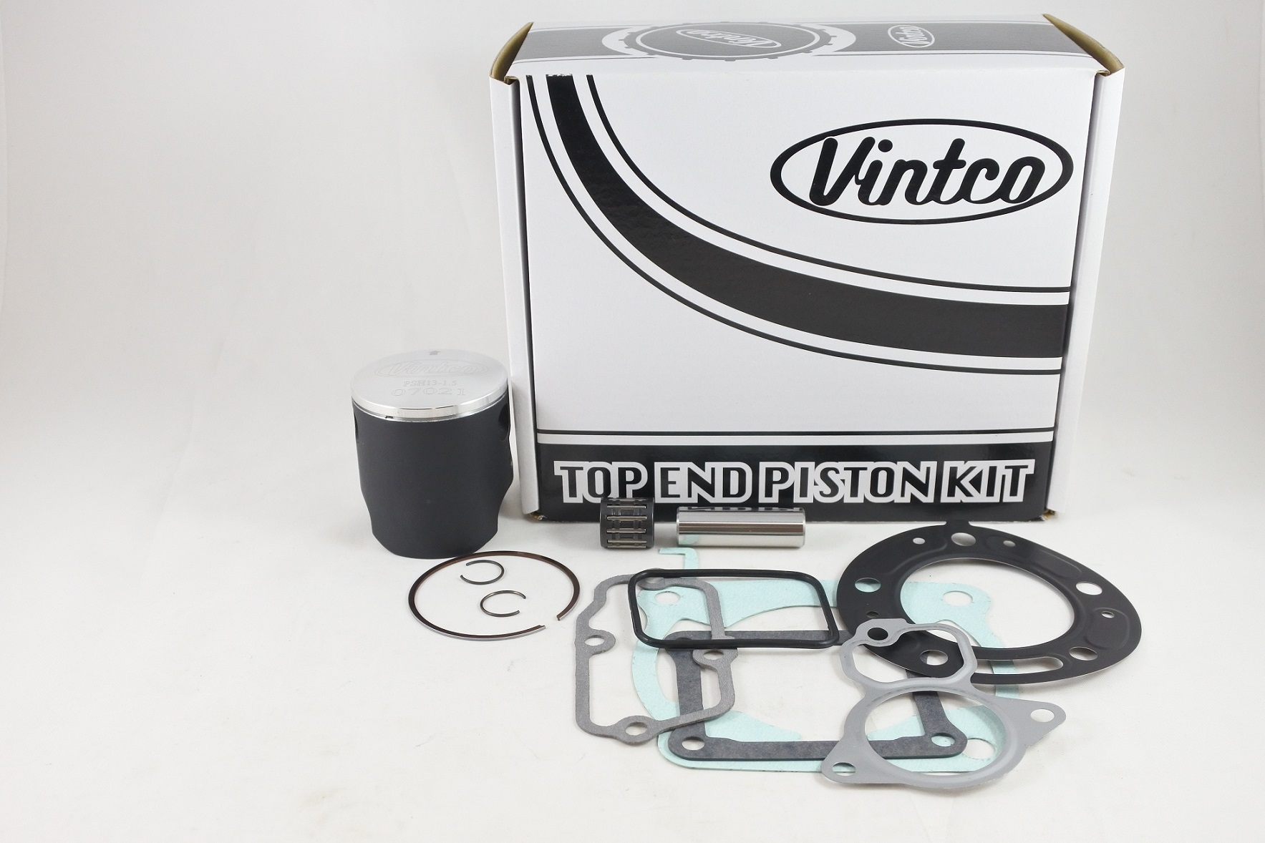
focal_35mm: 36
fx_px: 1265
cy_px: 422
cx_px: 632
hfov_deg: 53.1
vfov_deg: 36.9
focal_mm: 13.7
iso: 560
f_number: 4
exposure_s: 1/125
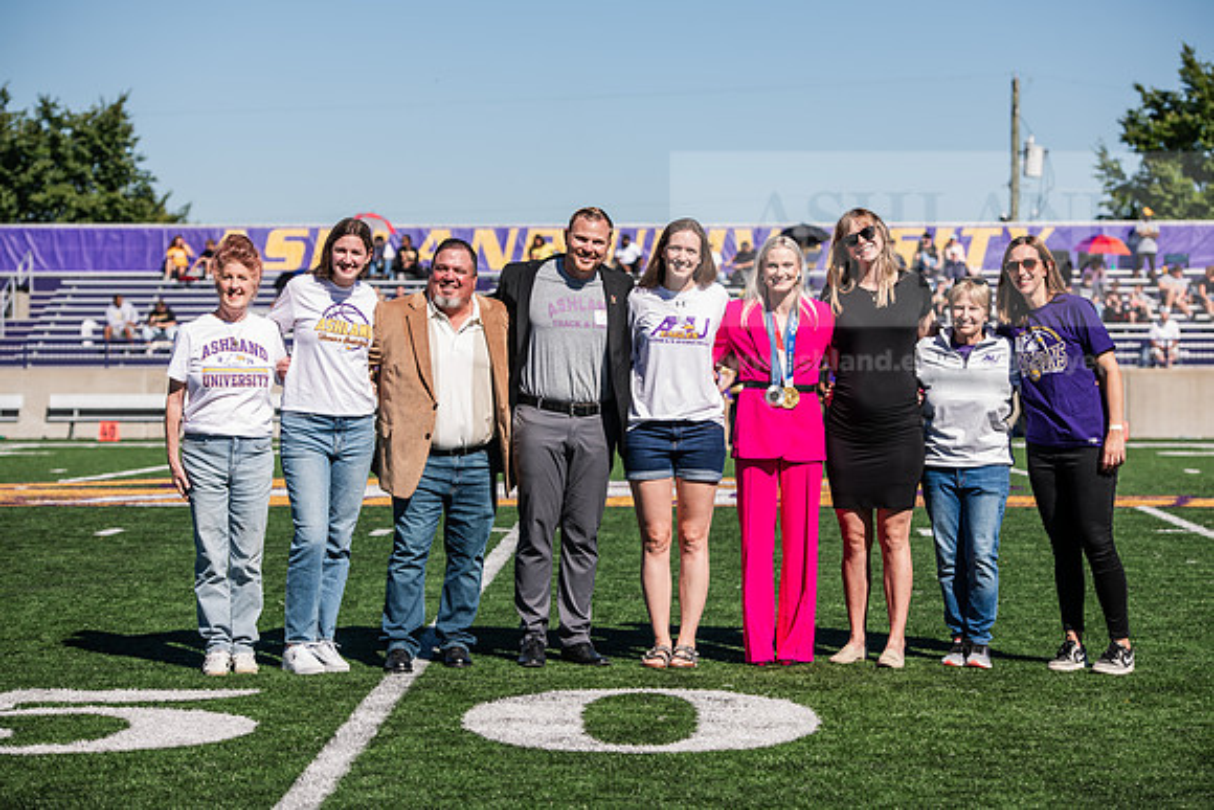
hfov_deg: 20.4
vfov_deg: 13.7
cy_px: 405
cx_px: 607
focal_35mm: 100
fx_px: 3373
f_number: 4.5
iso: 80
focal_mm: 100
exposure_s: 1/640
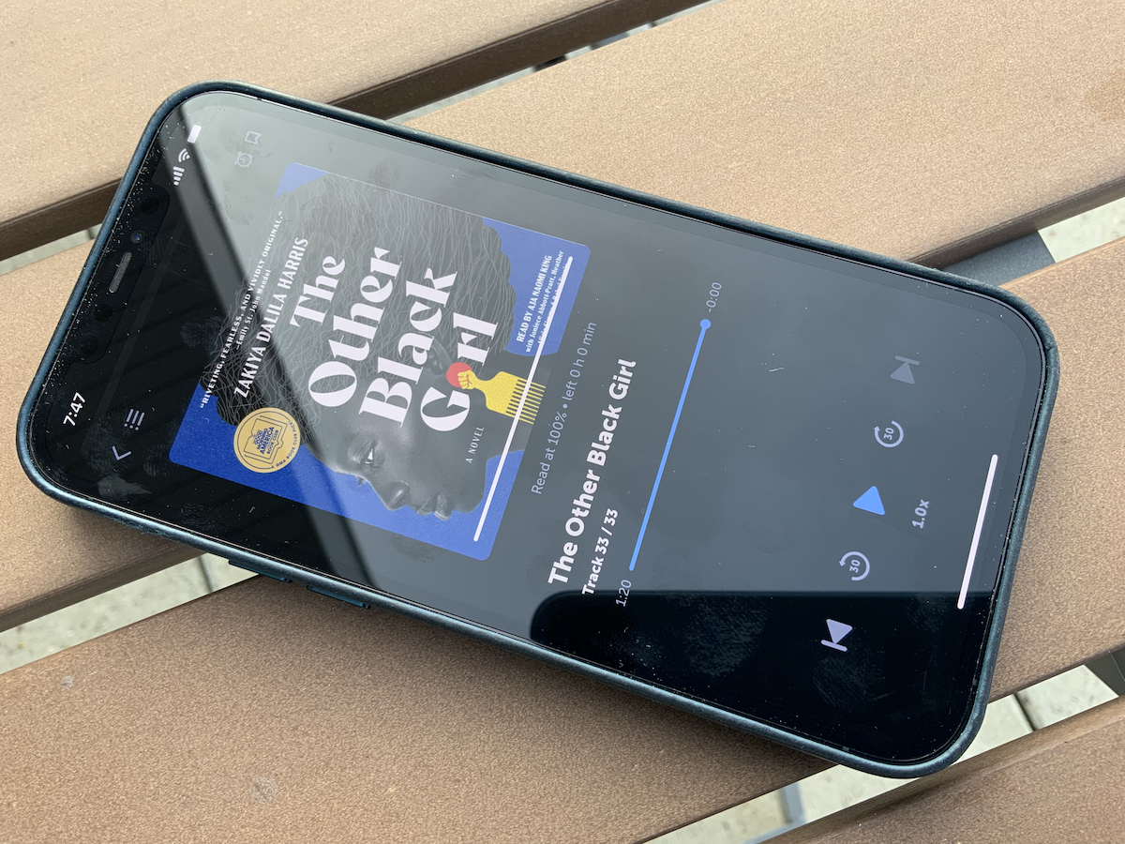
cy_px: 422
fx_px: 942
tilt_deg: -75.7
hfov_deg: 61.7
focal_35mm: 29
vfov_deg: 48.2
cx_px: 562
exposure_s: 1/122
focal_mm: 3
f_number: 1.8
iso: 20
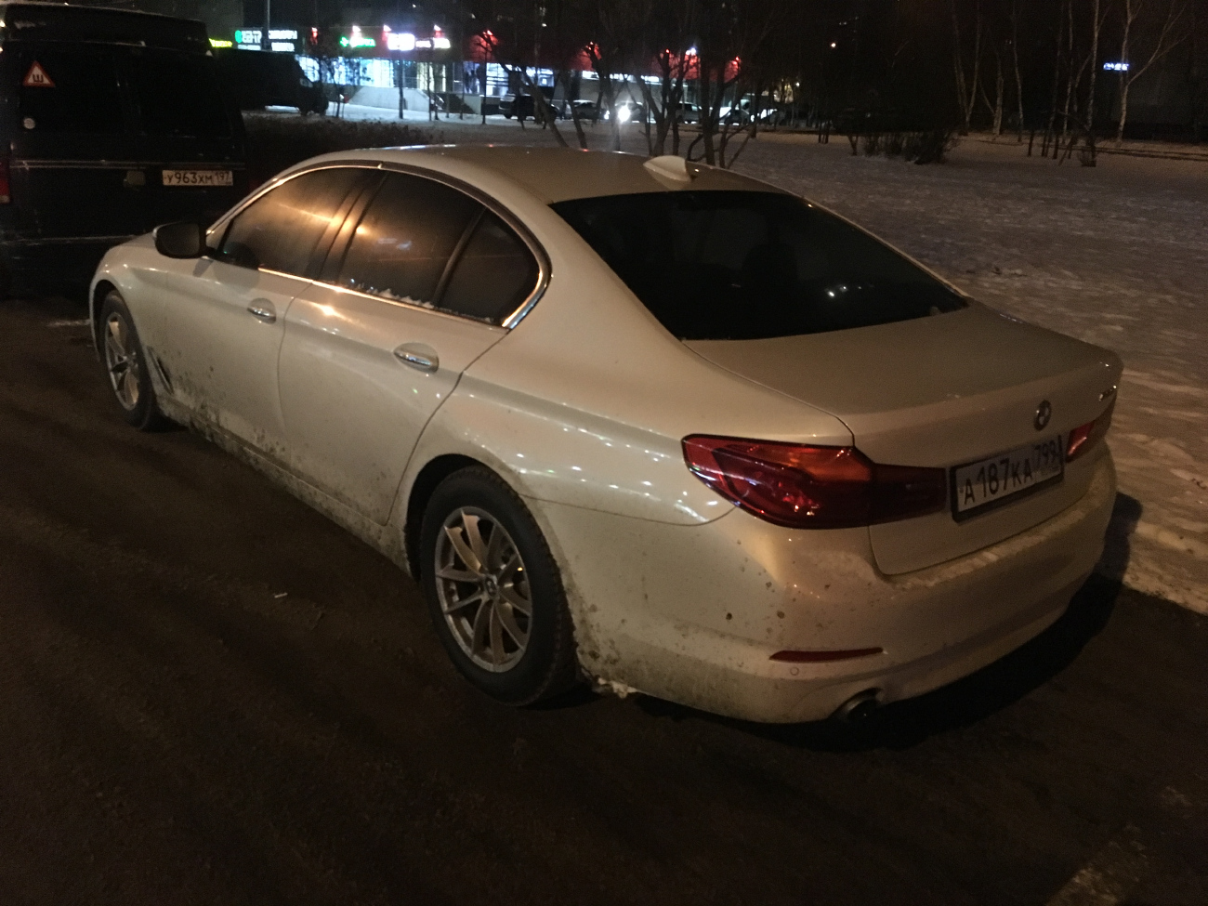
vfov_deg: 48.2
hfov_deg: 61.7
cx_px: 604
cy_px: 453
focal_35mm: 29
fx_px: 1012
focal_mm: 4.15
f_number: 2.2
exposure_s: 1/17
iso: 640
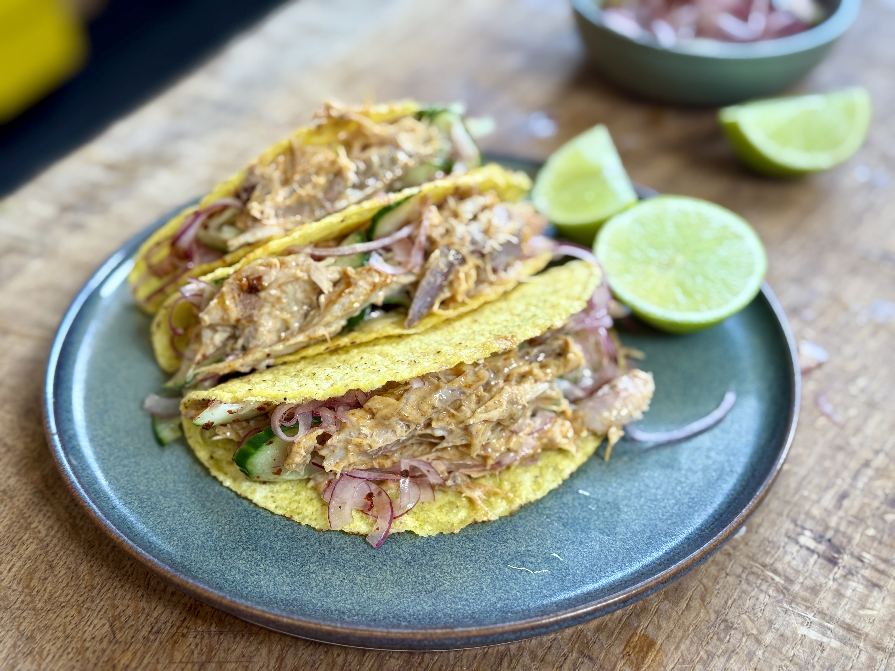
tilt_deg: -38.9
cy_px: 336
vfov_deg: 30.3
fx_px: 1241
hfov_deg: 39.7
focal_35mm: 48
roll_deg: +0.7
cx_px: 448
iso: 64
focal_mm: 6.76
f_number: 1.78
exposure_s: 1/100
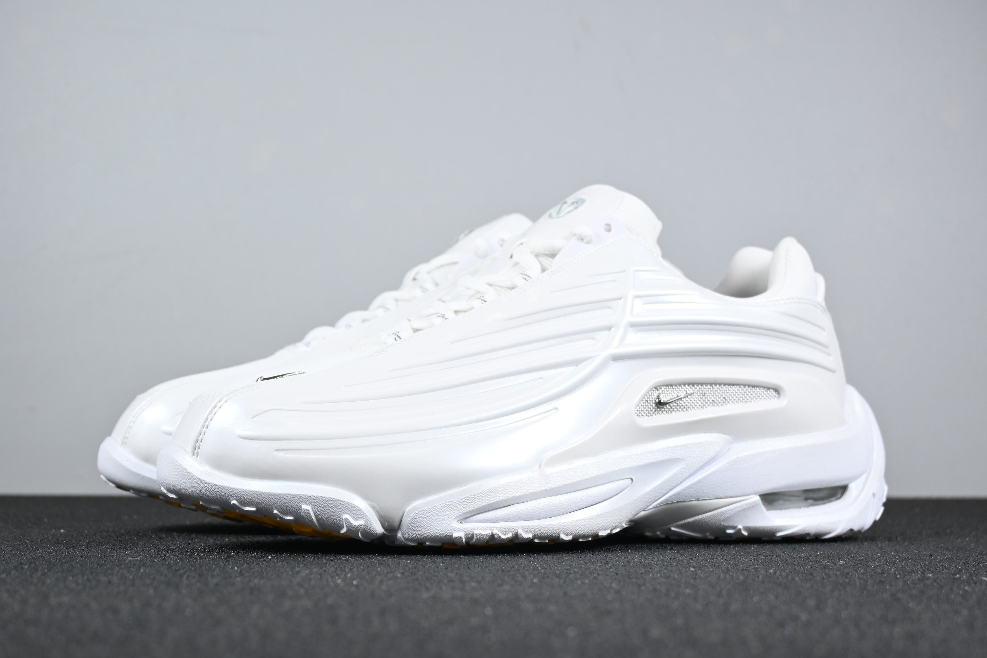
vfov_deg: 25.1
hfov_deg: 36.9
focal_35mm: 54
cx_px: 494
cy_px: 329
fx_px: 1480
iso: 400
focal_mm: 36
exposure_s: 1/125
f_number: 5.3
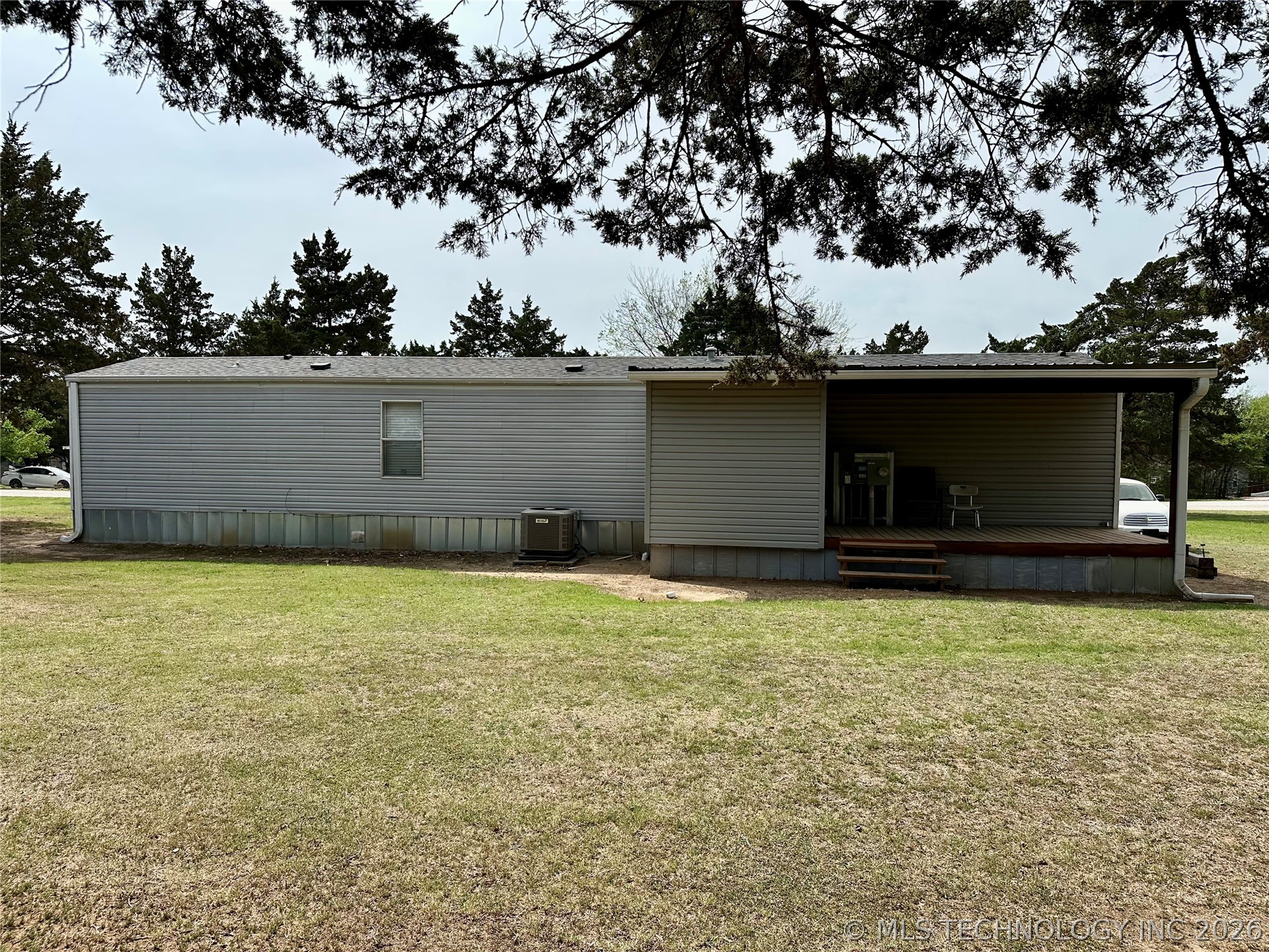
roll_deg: -0.2
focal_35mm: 24
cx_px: 634
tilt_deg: -2.4
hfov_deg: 71.6
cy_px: 476
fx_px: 880
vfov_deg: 56.8
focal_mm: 6.86
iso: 80
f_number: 1.78
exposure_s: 1/5263
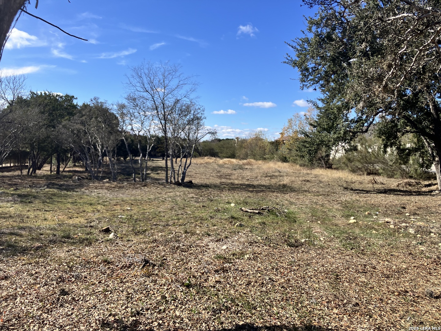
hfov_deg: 63.4
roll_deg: -2.2
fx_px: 357
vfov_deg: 49.7
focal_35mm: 28
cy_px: 166
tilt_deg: -1.5
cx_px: 220
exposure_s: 1/1736
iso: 32
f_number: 1.8
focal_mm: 3.99
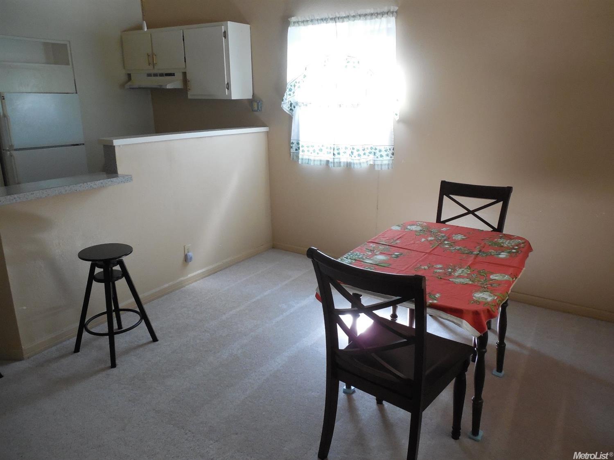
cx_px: 307
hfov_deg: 69.4
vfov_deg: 54.9
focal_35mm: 25
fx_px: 443
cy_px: 230
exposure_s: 1/30
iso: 400
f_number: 3.3
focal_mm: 4.5
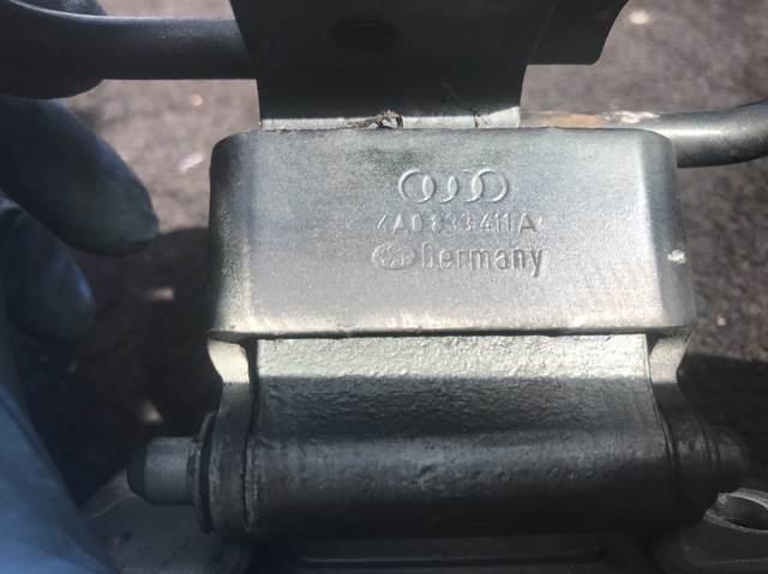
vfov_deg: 49.7
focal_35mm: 28
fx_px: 621
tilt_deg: -46.3
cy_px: 287
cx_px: 384
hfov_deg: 63.5
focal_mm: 3.99
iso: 20
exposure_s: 1/847
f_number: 1.8
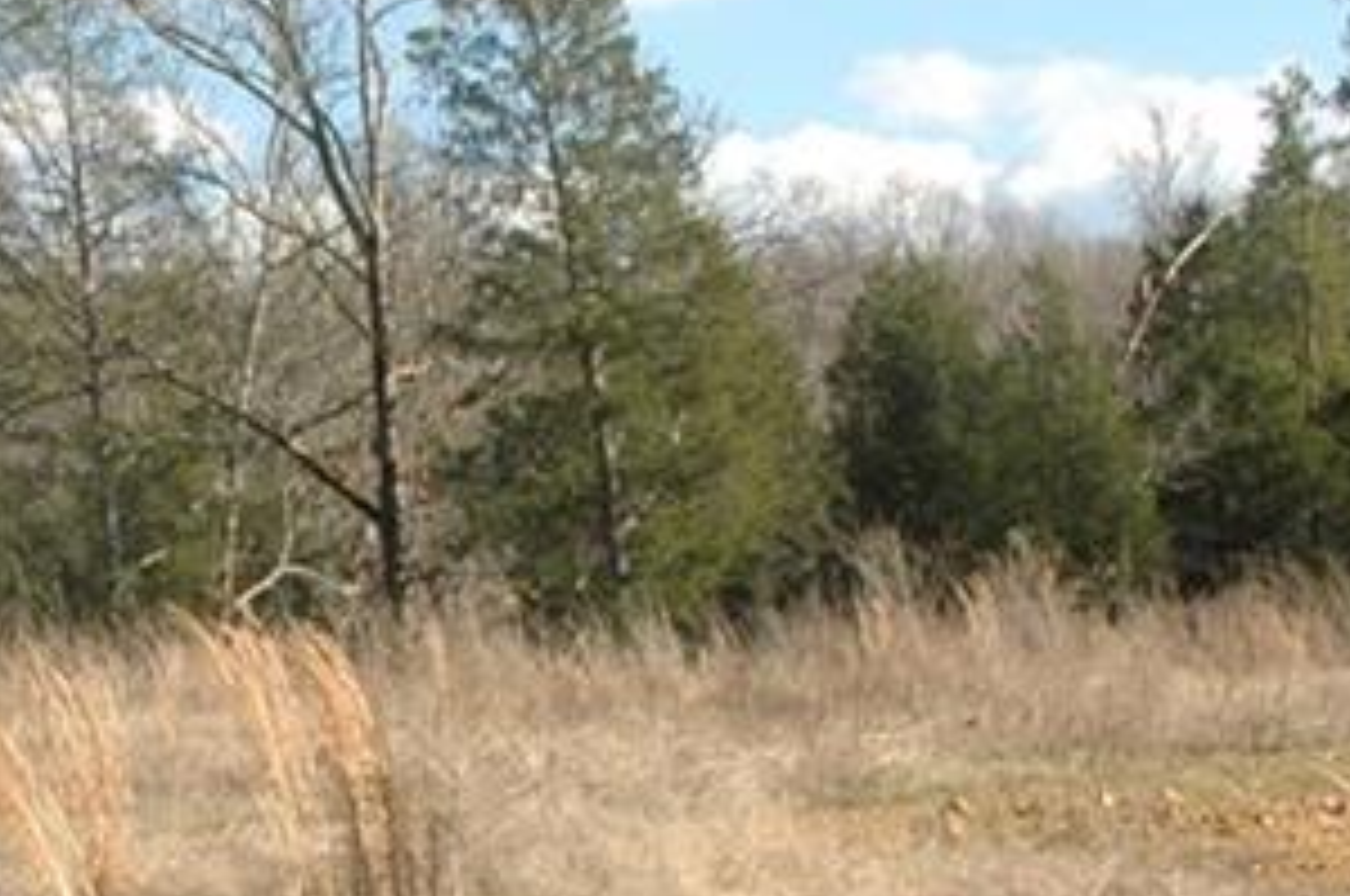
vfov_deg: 11.1
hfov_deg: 16.5
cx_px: 176
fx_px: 4605
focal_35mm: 123
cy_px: 666
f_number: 10
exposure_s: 1/400
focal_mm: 24
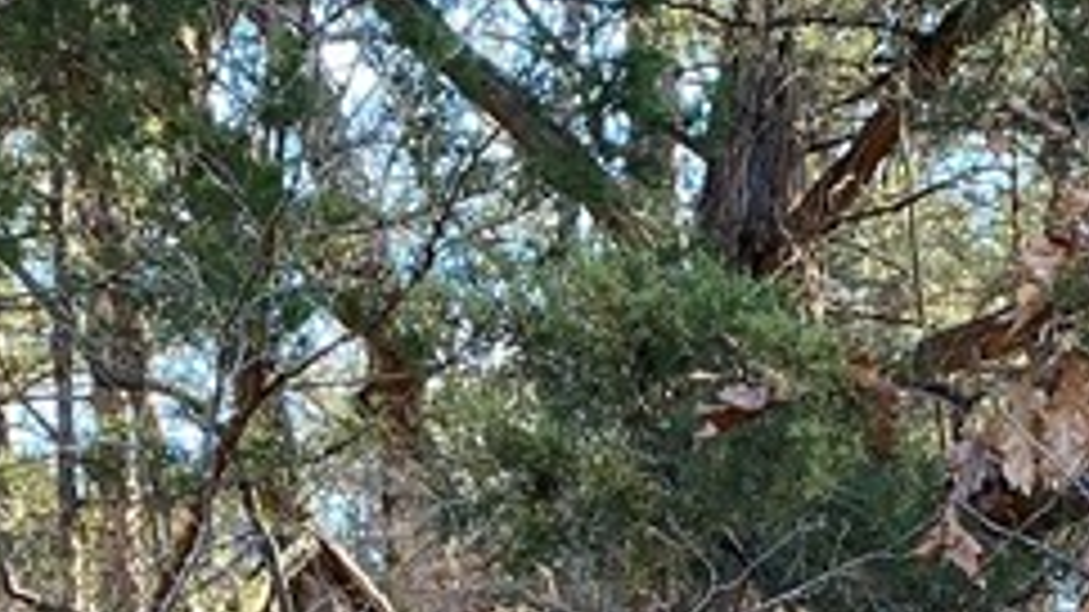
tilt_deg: -1.1
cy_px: 1485
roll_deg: +0.2
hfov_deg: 17.8
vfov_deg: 9.1
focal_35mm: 120
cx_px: 662
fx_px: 3464
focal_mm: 4.25
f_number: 1.8
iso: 50
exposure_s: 1/122
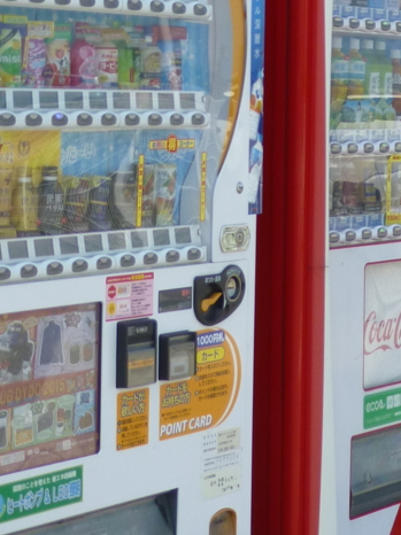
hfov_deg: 10.6
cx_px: 642
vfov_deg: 14.5
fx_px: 2072
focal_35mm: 134
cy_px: 36
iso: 100
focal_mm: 6.9
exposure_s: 1/500
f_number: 3.9
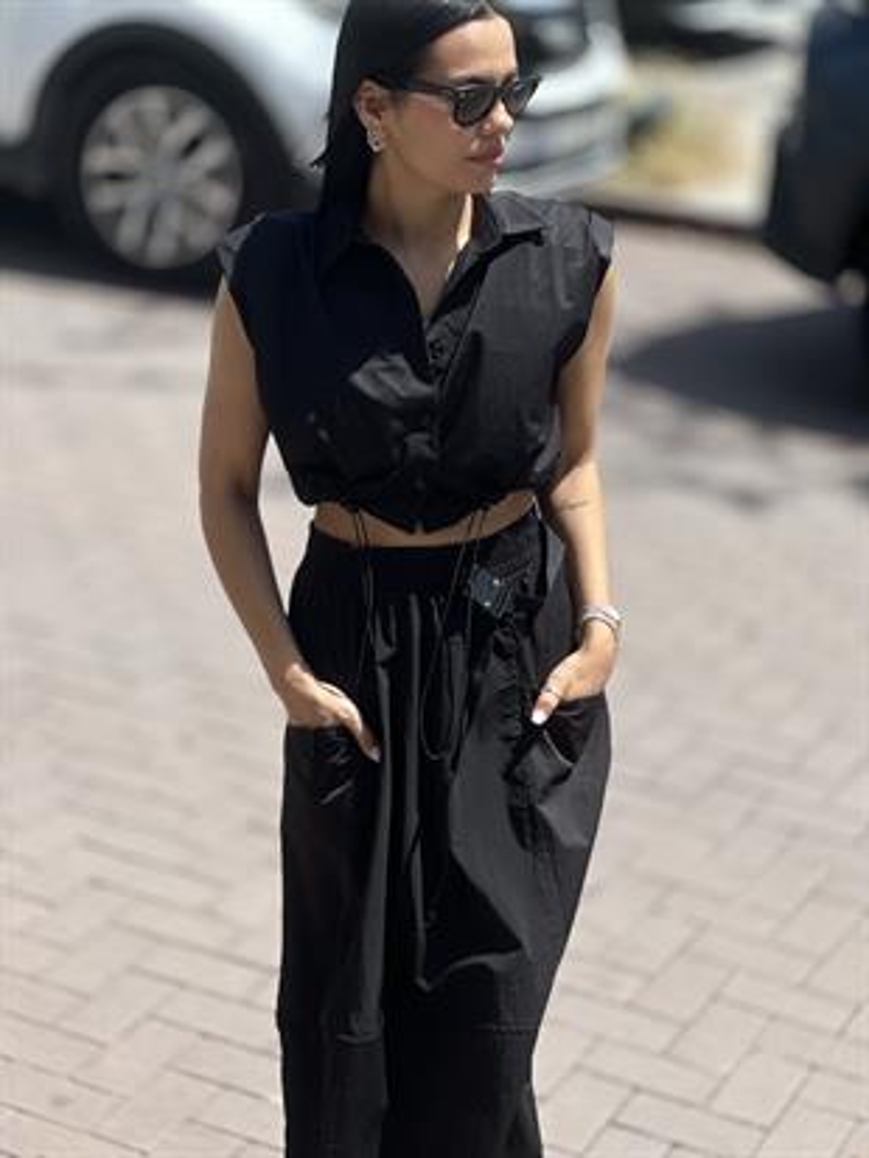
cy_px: 579
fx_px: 2576
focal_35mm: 77
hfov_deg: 19.1
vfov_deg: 25.3
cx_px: 434
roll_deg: +1.0
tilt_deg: -17.5
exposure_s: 1/475
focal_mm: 9
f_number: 2.8
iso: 32
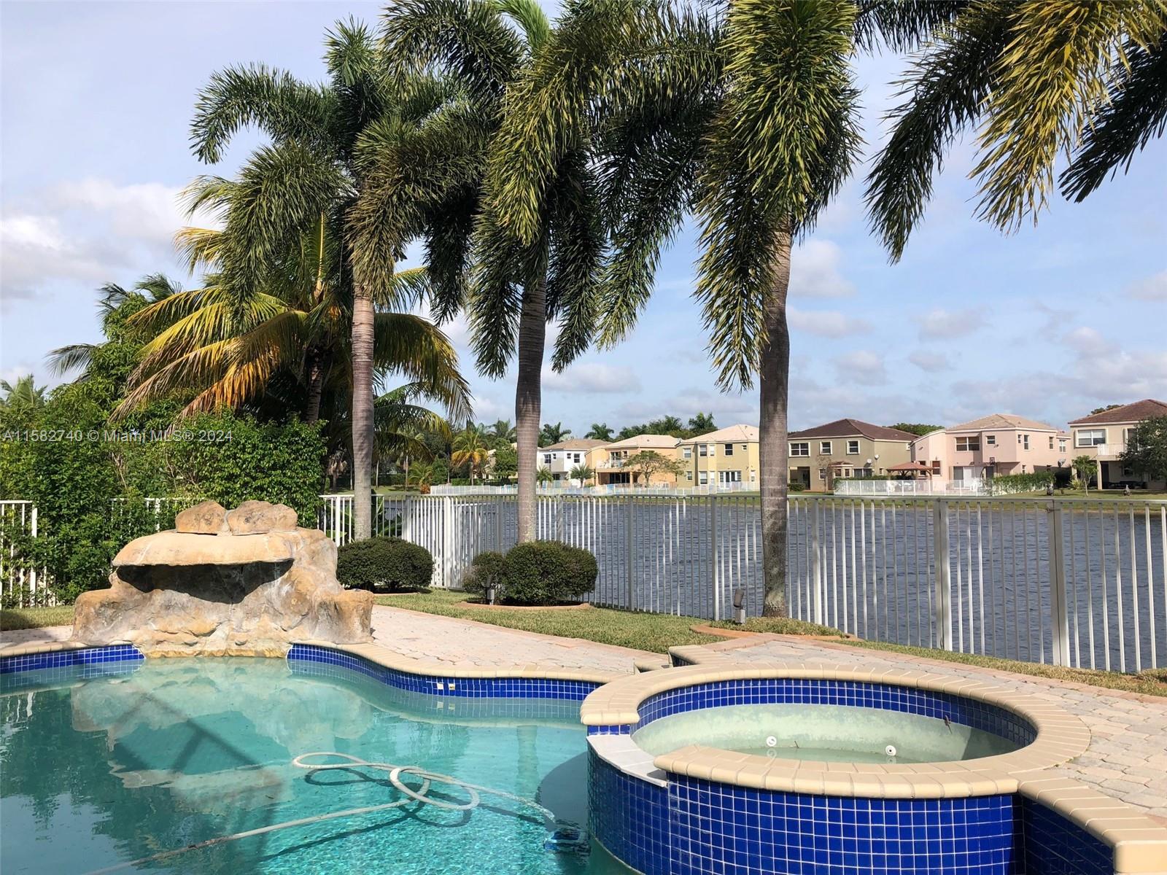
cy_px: 438
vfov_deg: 49.7
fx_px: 944
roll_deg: +0.9
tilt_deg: +4.5
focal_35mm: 28
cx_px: 584
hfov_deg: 63.4
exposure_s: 1/2703
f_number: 1.8
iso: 20
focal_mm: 3.99
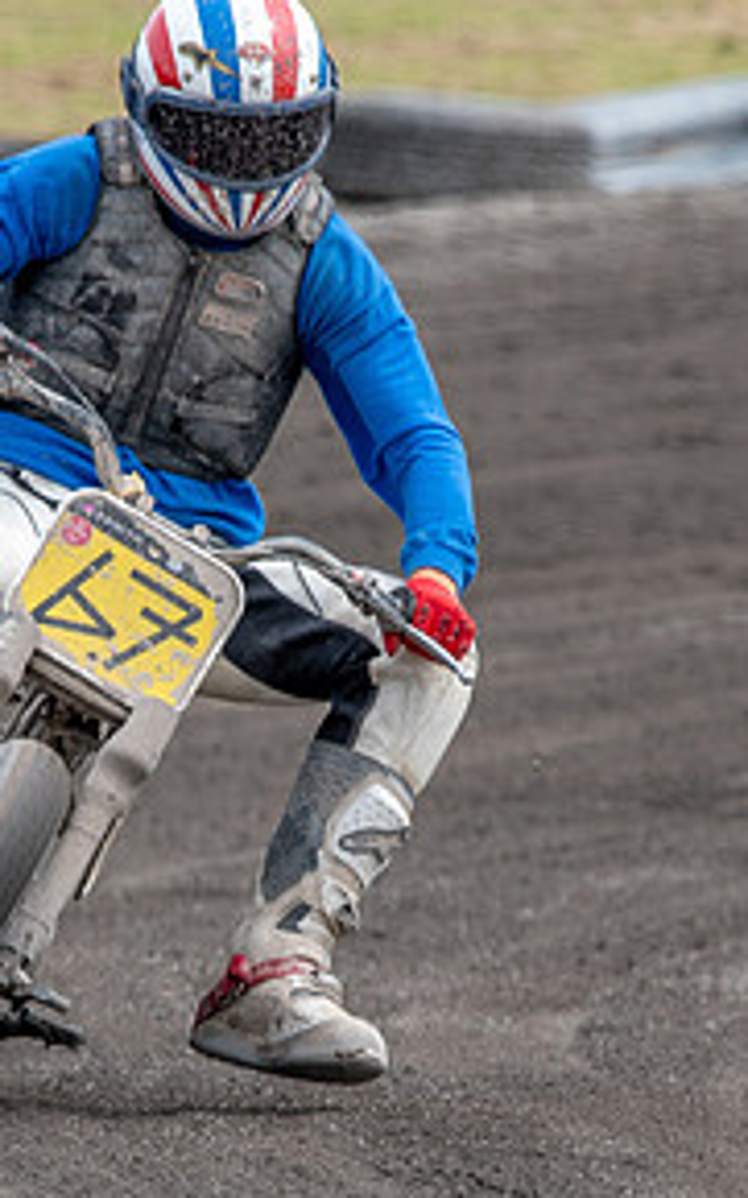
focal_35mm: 1457
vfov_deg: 1.4
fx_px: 47570
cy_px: 829
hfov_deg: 0.9
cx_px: 266
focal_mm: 500
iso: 200
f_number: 7.1
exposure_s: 1/400
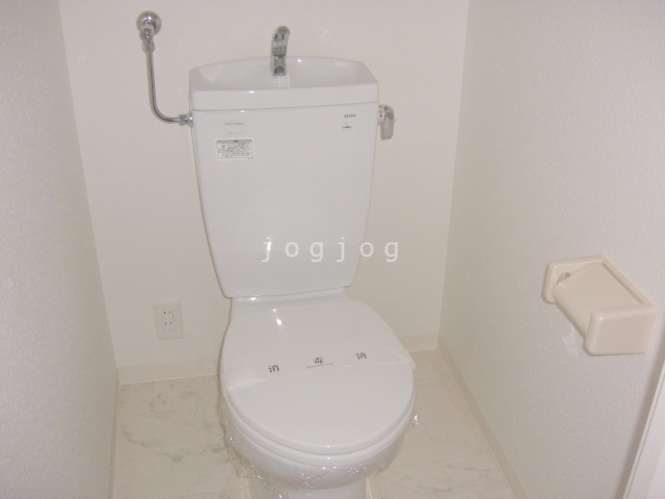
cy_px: 250
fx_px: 730
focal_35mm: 38
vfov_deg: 37.7
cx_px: 332
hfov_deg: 49.0
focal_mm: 7.9
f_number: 2.8
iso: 200
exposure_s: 1/60
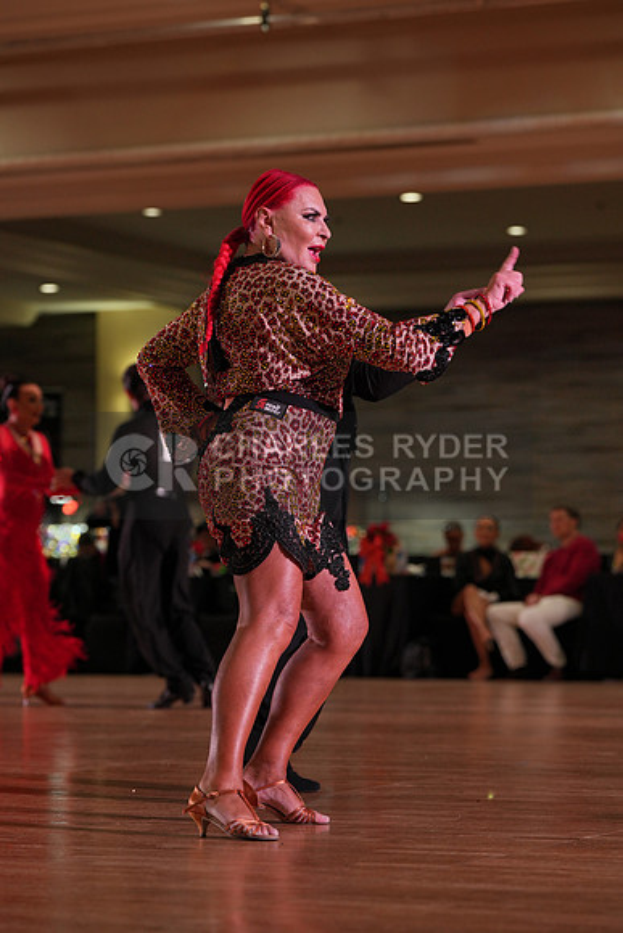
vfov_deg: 18.9
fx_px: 2802
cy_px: 466
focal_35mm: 108
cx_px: 312
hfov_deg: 12.7
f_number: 4
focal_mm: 108
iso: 800
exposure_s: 1/400
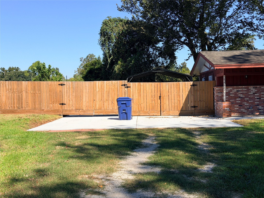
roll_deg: +0.7
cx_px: 132
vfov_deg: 30.3
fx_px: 366
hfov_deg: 39.7
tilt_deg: -1.4
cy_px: 99
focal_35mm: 48
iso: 64
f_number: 1.78
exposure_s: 1/5587
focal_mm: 6.76
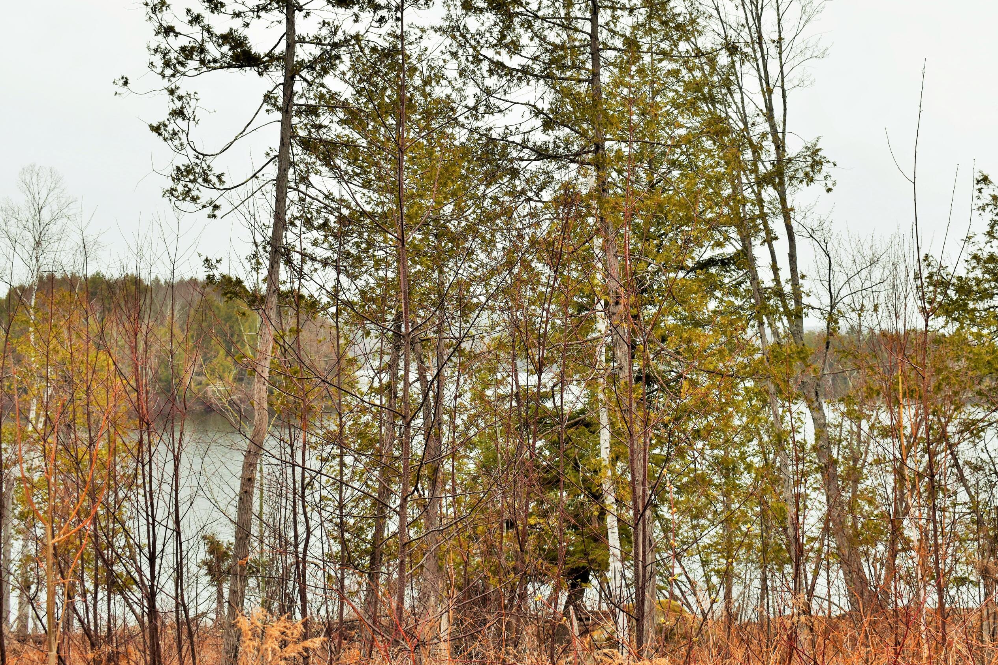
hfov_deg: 35.0
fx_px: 1580
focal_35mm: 57
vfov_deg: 23.7
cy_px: 273
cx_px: 535
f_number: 6.3
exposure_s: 1/160
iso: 100
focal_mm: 32
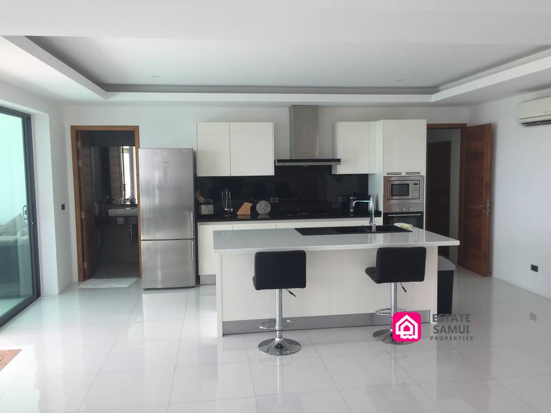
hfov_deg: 61.7
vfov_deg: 48.2
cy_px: 206
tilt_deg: -5.7
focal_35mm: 29
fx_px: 462
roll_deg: -0.6
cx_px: 276
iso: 32
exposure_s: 1/286
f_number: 2.2
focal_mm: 4.15
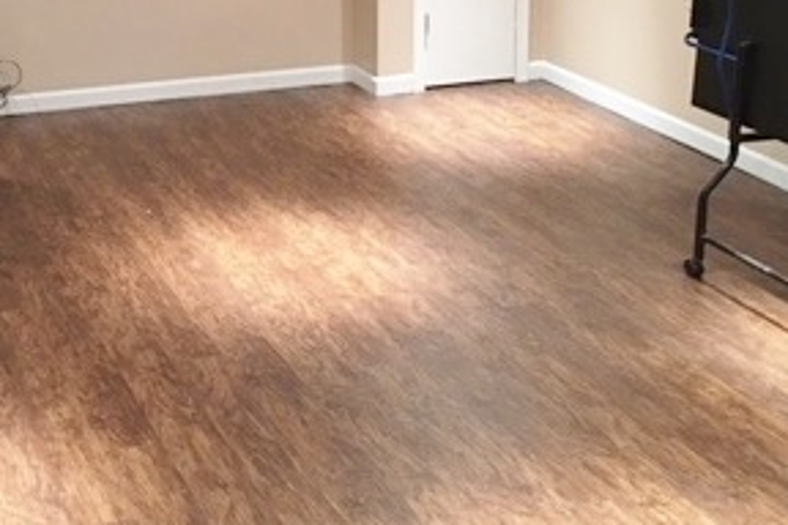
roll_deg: +1.0
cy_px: 30
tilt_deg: -11.0
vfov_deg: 19.8
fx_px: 1466
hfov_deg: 29.2
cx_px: 131
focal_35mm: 67
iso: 100
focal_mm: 4.15
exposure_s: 1/10
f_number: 2.2
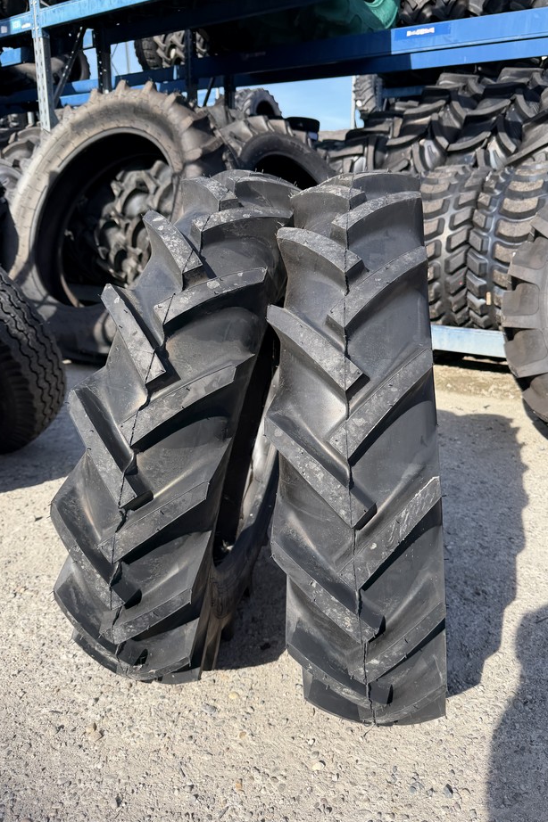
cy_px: 399
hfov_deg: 49.5
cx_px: 271
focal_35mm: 26
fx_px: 594
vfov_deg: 69.4
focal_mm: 6.76
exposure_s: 1/1949
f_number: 1.78
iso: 80
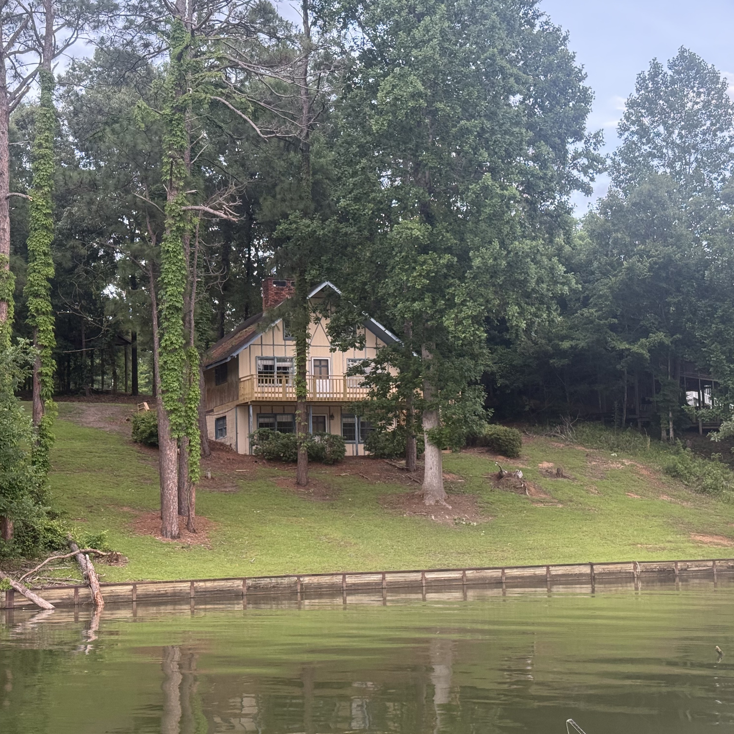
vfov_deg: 30.0
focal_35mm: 57
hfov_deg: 30.0
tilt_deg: +7.4
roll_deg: +1.1
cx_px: 330
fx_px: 1367
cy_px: 367
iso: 200
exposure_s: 1/228
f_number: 1.78
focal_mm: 6.76
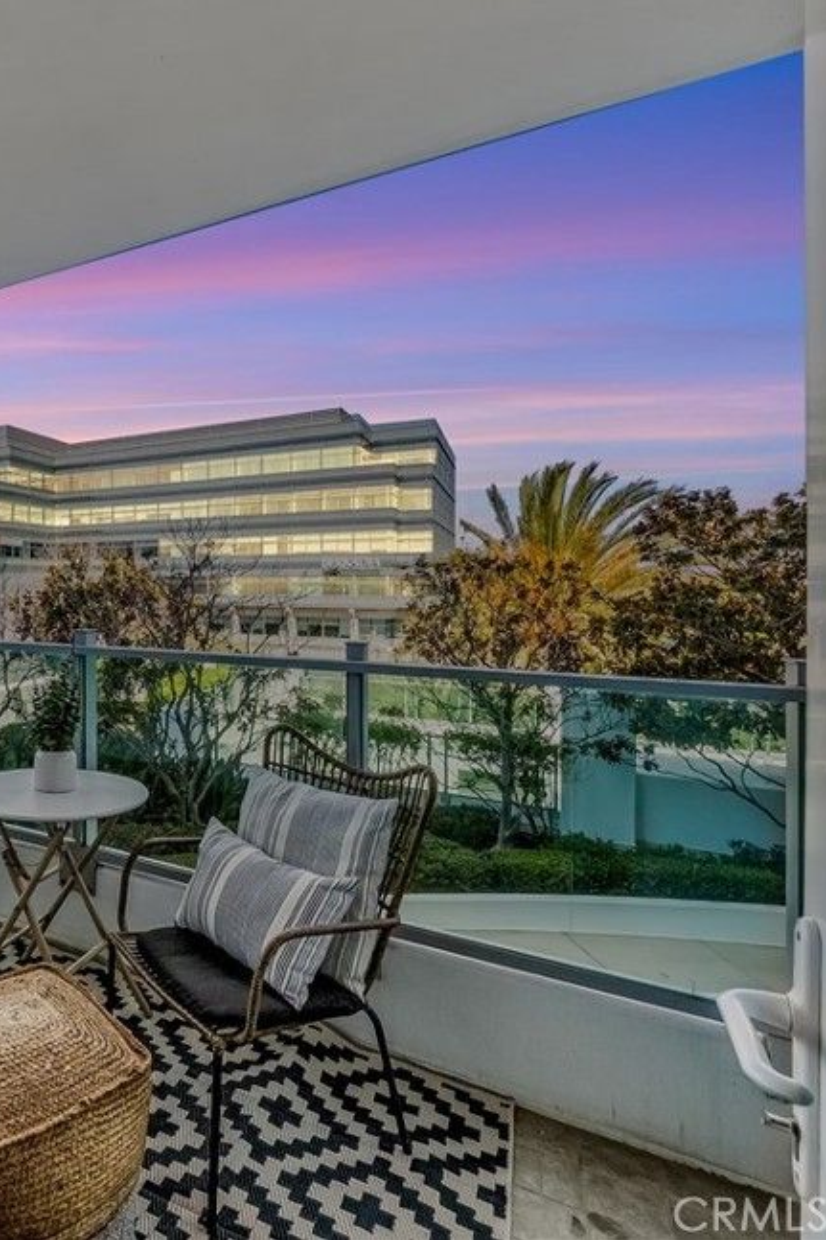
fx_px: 654
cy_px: 587
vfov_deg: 86.8
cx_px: 71
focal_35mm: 19
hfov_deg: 55.3
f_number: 13
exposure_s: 1/40
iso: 800
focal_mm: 12
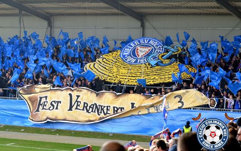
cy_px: 78
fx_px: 709
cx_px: 119
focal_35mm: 108
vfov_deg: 12.1
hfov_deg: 19.3
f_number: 5.6
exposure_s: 1/400
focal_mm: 70
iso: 400
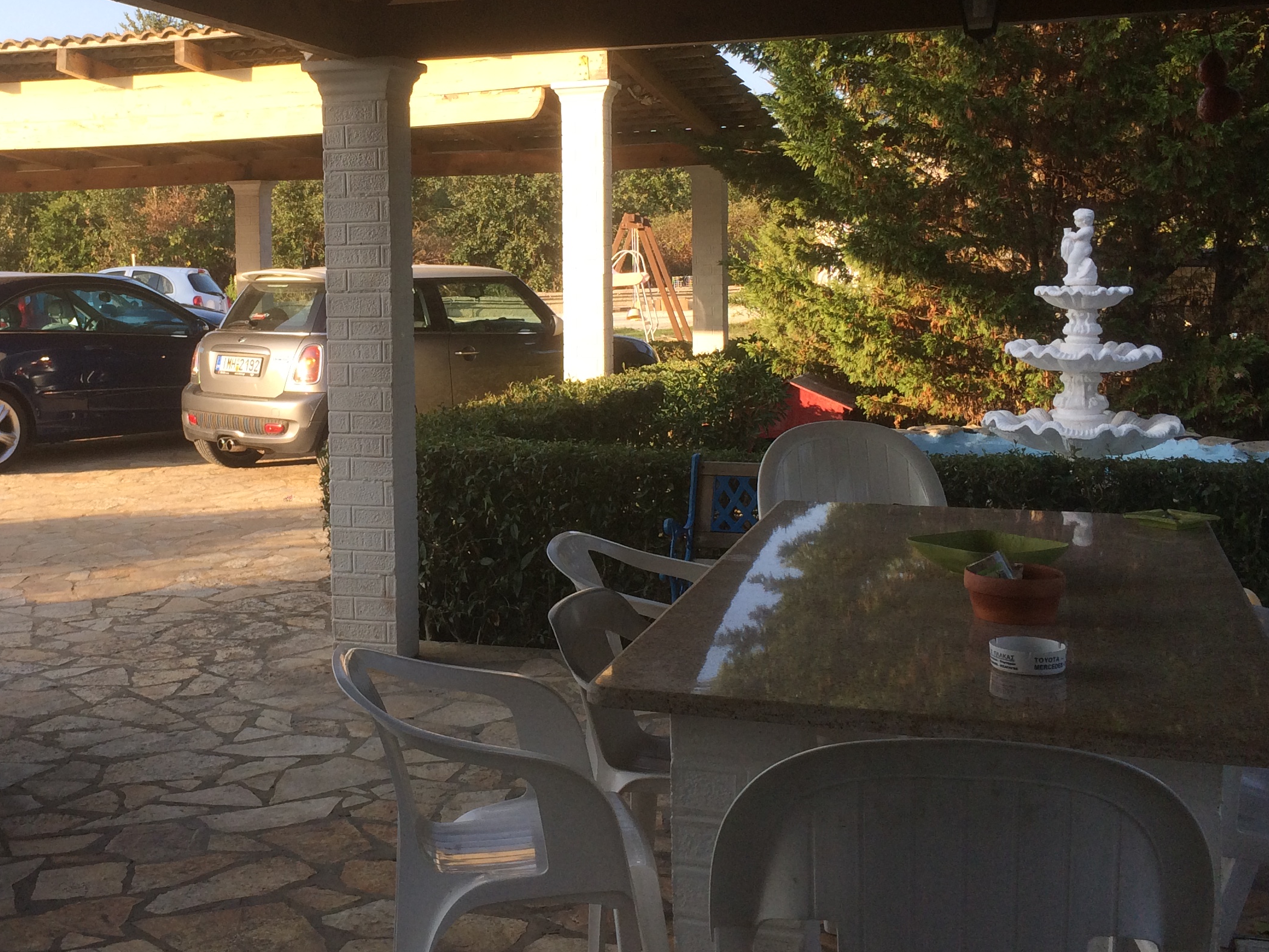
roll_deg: +0.8
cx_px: 379
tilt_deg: -3.5
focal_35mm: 45
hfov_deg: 41.3
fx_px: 1650
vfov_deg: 32.0
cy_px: 349
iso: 32
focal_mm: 4.15
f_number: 2.2
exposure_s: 1/554
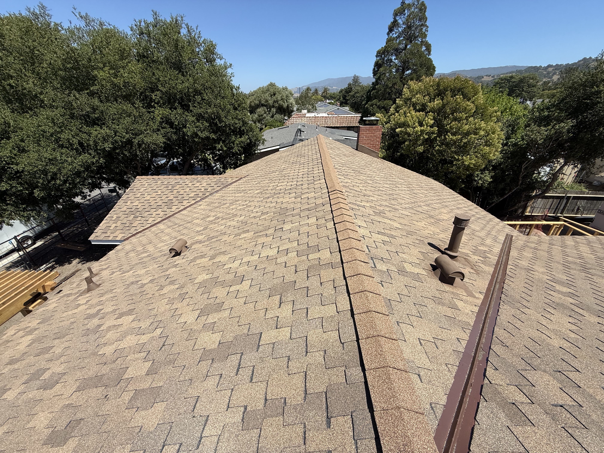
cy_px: 226
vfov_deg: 85.7
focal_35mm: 14
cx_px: 302
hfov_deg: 102.1
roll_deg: +1.5
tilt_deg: -27.8
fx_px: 244
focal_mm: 2.22
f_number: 2.2
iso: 50
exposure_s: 1/2506
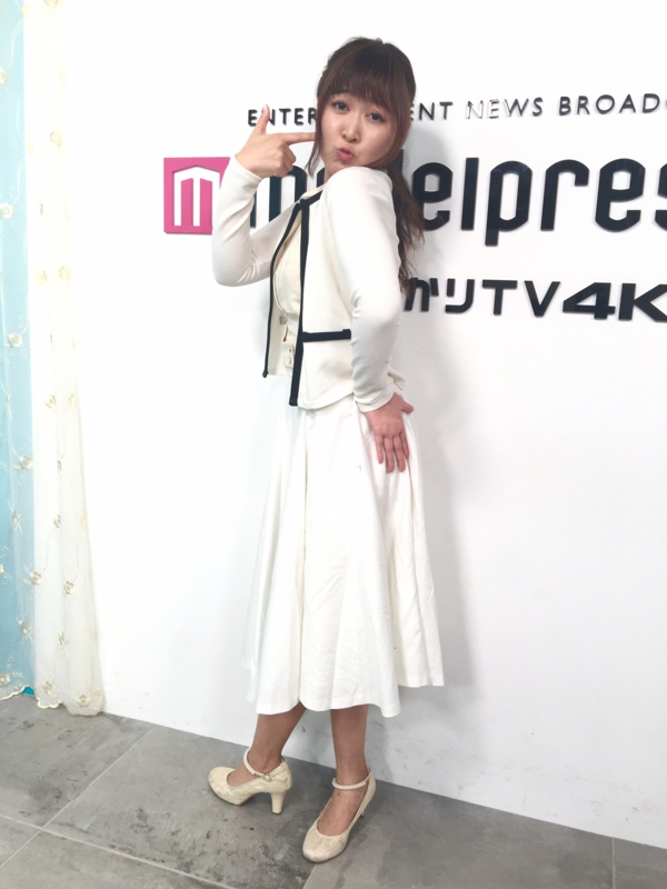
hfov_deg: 48.2
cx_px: 334
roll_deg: -2.0
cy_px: 444
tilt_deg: -9.2
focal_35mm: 29
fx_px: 745
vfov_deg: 61.7
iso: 40
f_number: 2.2
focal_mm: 4.15
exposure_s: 1/120
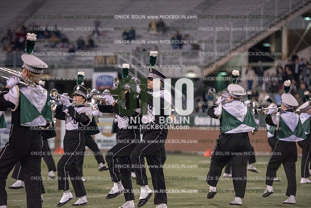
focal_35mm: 160
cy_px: 104
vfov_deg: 8.6
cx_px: 156
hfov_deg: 12.8
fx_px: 1382
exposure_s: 1/1250
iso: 5000
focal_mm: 160
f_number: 3.2
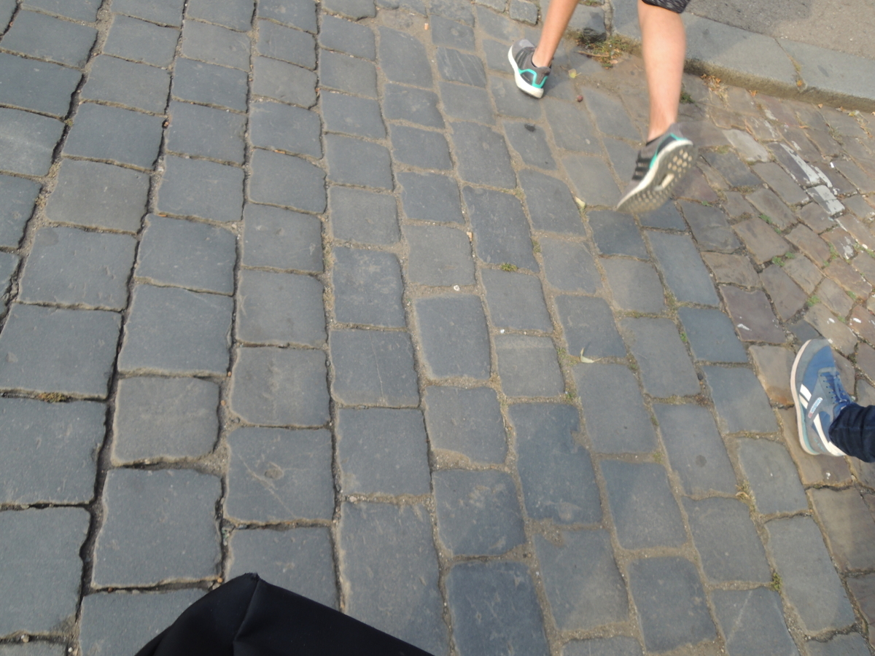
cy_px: 328
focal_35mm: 24
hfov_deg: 71.6
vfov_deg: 56.8
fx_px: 607
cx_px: 438
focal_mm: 4.3
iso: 100
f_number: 2.8
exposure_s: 1/400
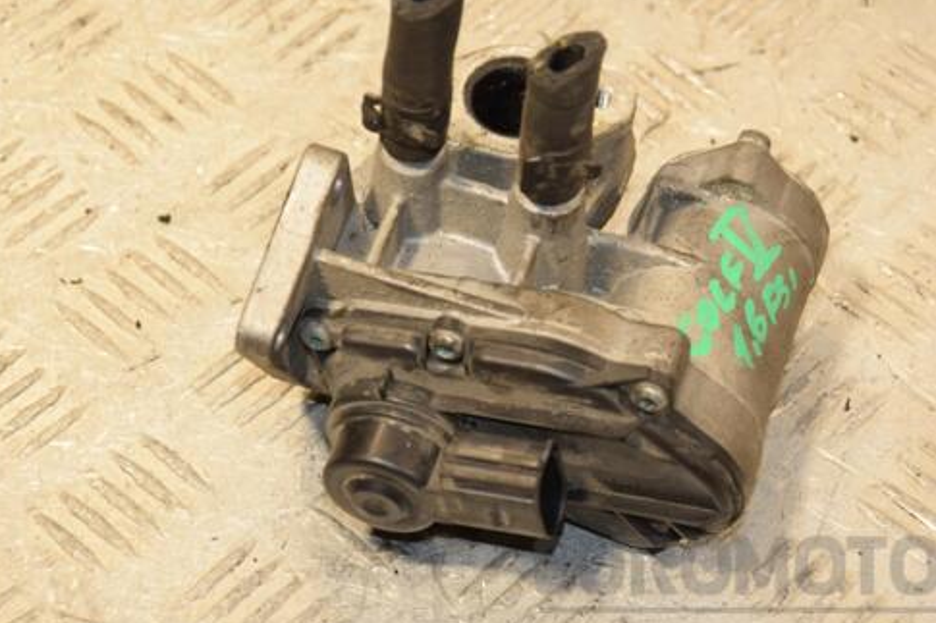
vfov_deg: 11.9
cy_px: 309
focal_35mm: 115
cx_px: 498
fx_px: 2989
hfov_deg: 17.8
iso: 800
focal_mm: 62
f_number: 5.6
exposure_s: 1/200
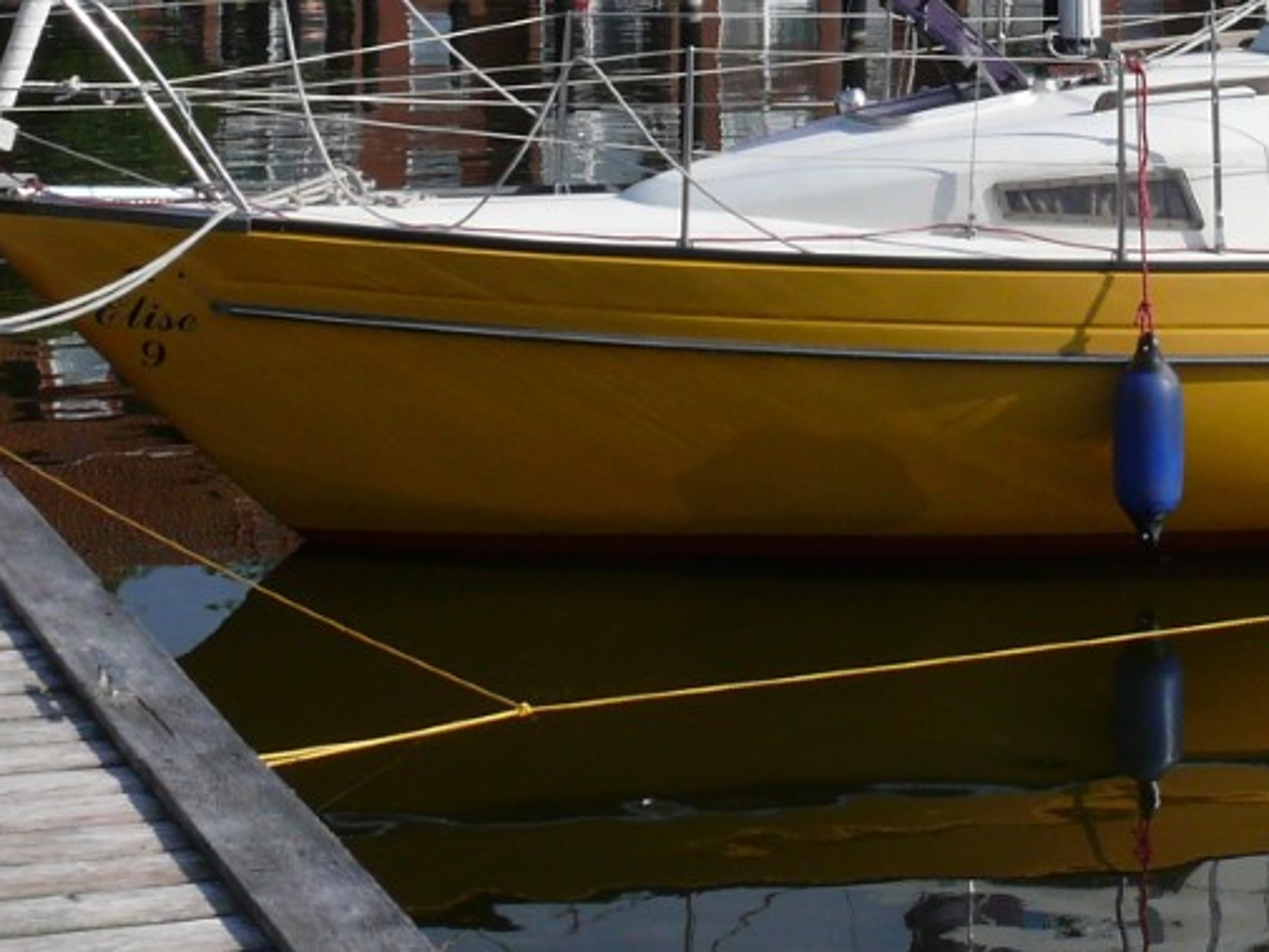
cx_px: 1063
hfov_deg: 26.7
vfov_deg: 20.1
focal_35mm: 71
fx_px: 2603
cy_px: 10
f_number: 6.3
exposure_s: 1/500
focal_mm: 7.4
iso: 100
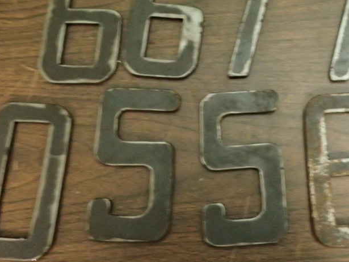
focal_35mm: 52
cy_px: 34
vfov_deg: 27.2
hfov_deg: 35.8
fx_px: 525
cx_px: 268
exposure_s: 1/20
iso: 800
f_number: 2
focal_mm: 4.5
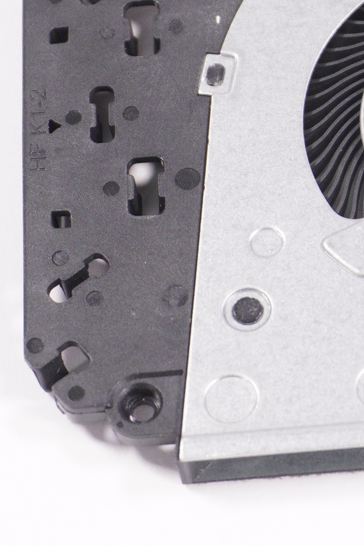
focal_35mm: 178
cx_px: 477
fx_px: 2700
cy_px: 124
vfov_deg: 11.5
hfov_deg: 7.6
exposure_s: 1/250
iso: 1000
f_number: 5.6
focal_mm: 40
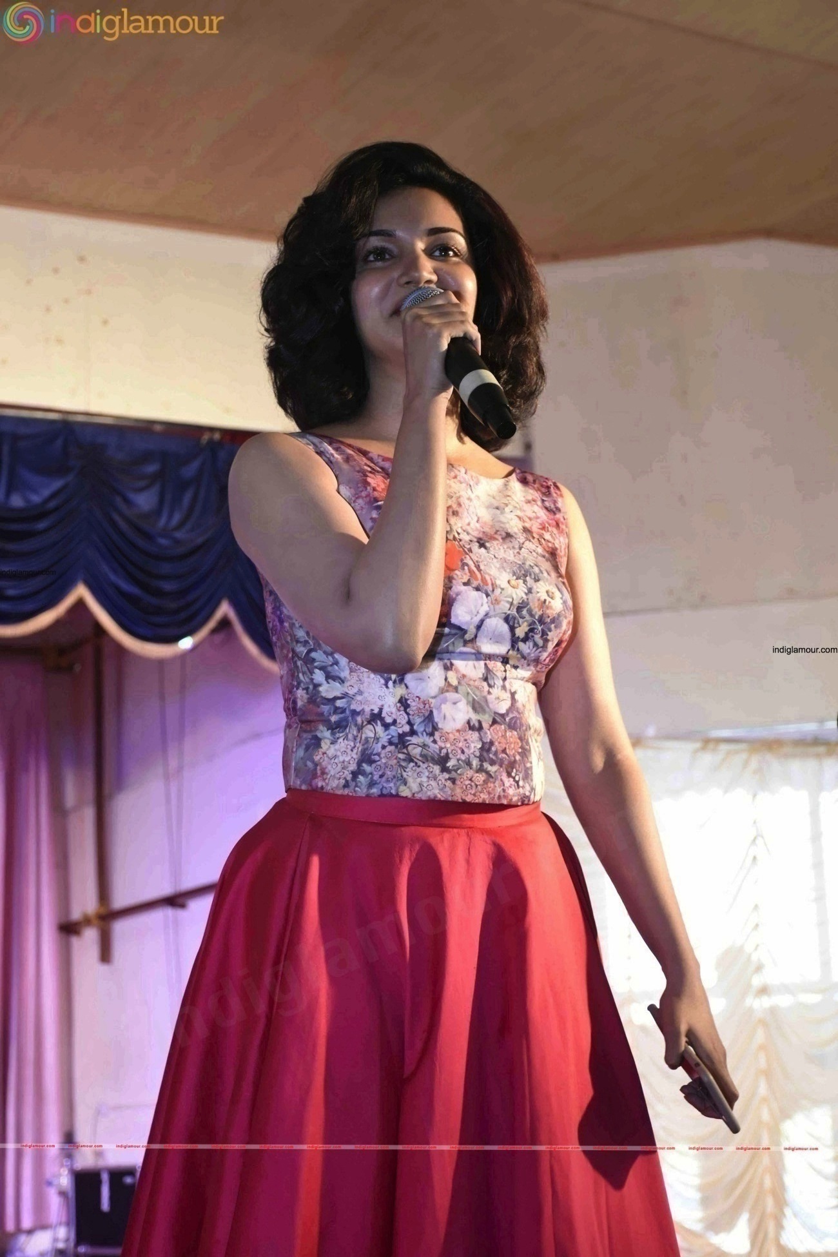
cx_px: 419
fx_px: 2200
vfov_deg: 31.9
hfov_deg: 21.6
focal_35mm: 63
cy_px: 628
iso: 1250
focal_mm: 42
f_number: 4.5
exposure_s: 1/100
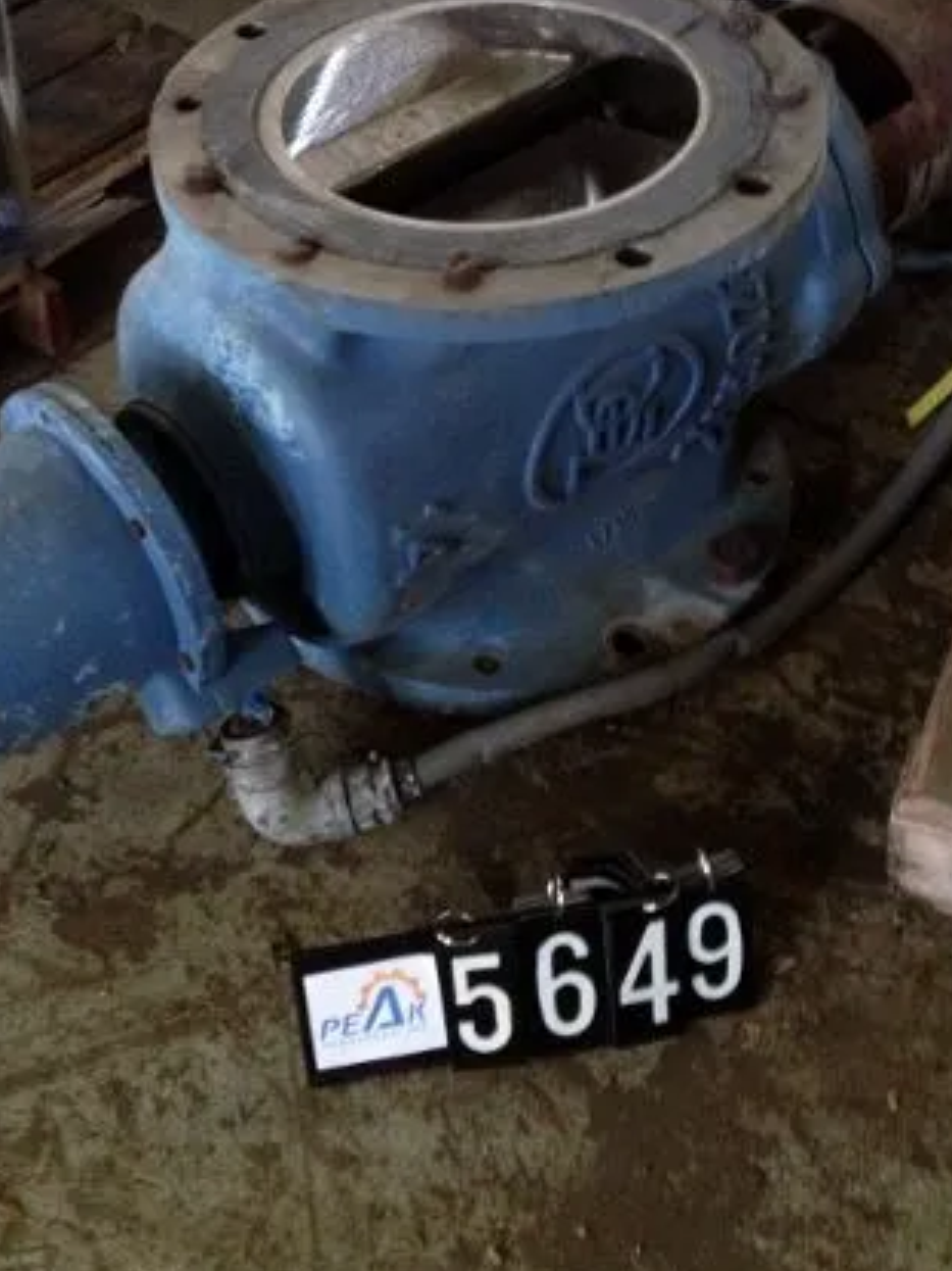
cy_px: 383
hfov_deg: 27.0
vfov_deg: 35.1
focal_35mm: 54
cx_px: 471
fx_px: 1981
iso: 400
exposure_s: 1/17
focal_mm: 4.28
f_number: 2.4
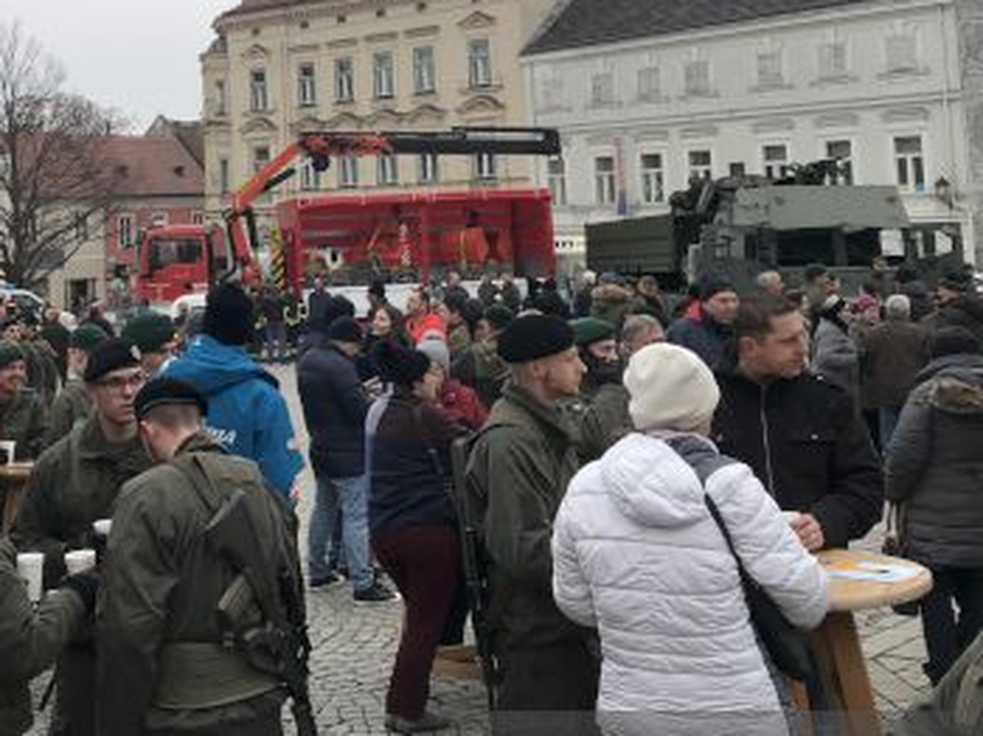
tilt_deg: +5.6
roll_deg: +0.9
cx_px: 256
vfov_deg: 27.4
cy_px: 147
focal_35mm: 52
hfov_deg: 36.1
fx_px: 1476
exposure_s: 1/231
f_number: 1.8
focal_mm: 3.99
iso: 20
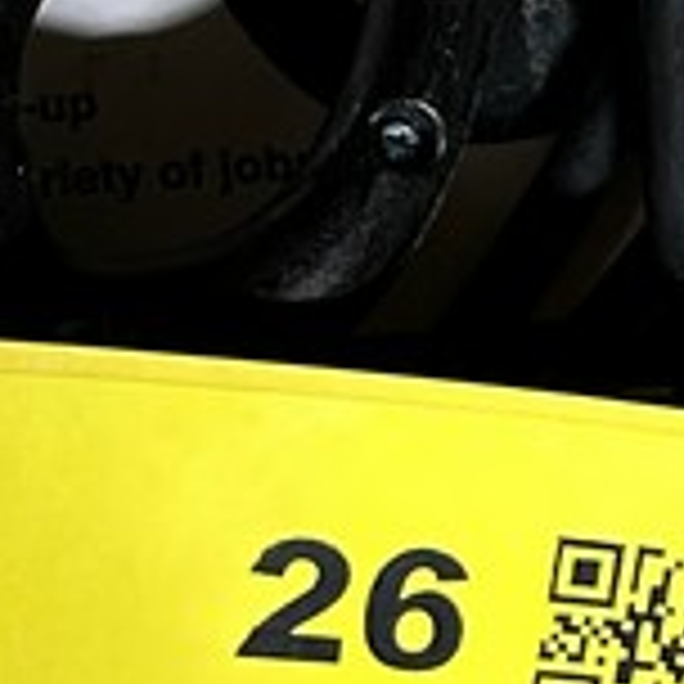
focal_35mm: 155
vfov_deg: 11.0
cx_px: 99
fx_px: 3465
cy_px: -198
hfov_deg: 11.2
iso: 320
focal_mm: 5.7
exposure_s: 1/60
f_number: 1.5
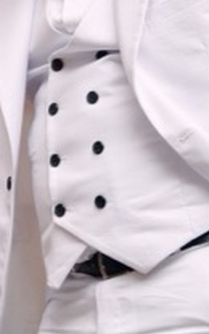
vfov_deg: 7.4
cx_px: -197
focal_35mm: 284
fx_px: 2591
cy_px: 170
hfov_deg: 4.6
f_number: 2.8
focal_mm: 36.3
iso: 400
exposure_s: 1/200
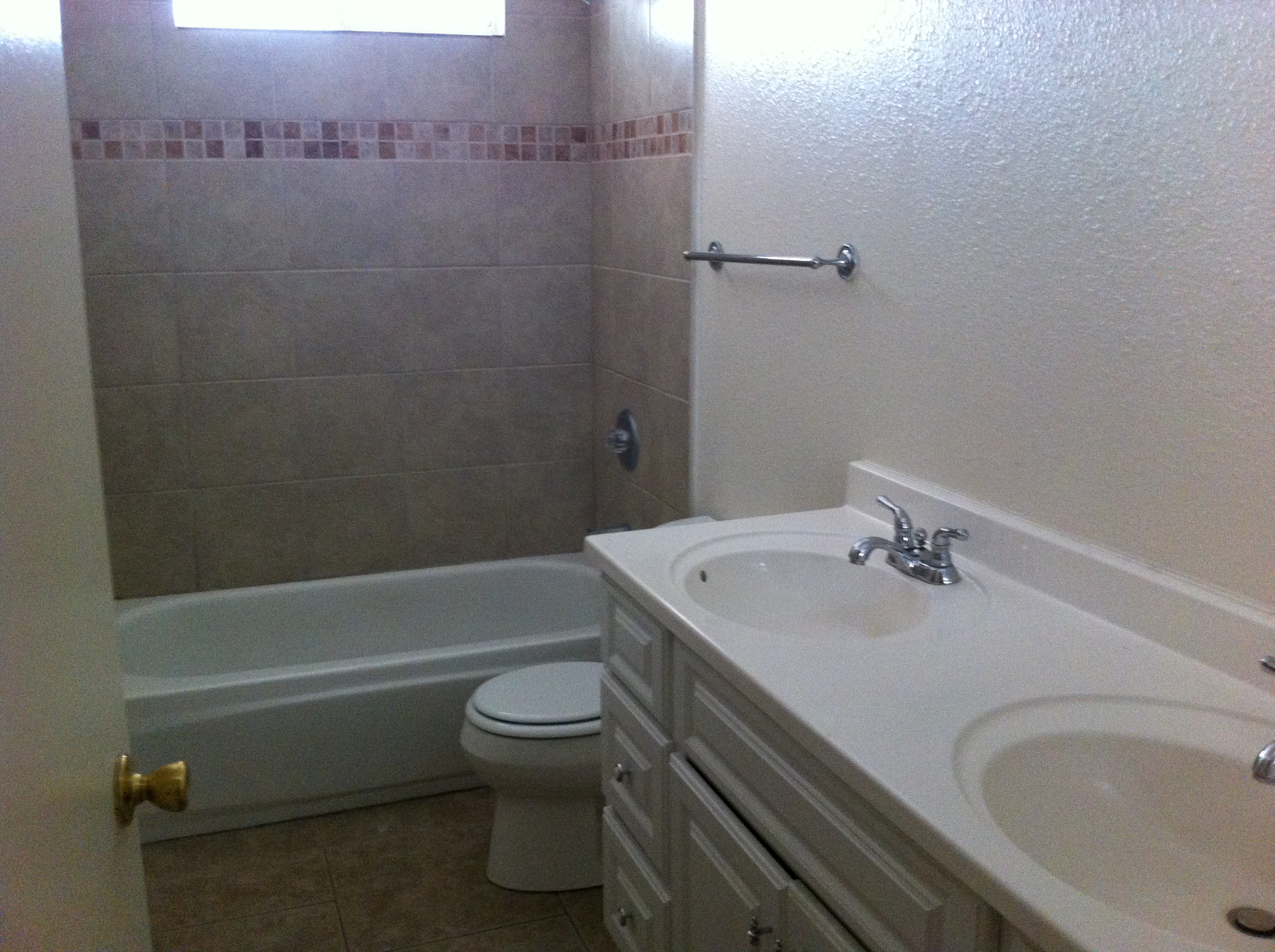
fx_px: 1287
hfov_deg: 52.7
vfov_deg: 40.6
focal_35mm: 35
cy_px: 476
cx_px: 638
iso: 400
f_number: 2.8
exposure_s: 1/17
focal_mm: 3.85
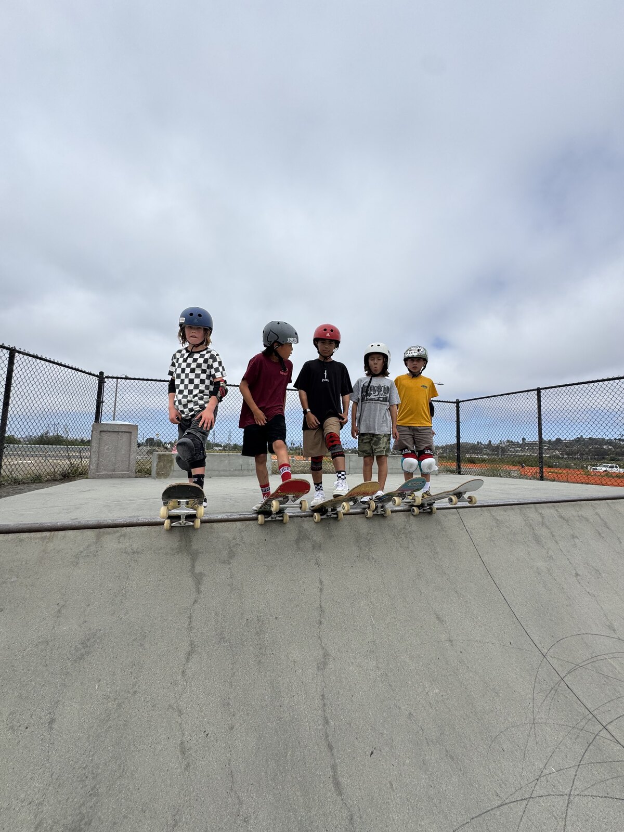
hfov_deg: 85.7
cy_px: 416
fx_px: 336
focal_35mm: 14
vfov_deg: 102.1
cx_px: 312
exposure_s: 1/2208
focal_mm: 2.22
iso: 50
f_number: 2.2
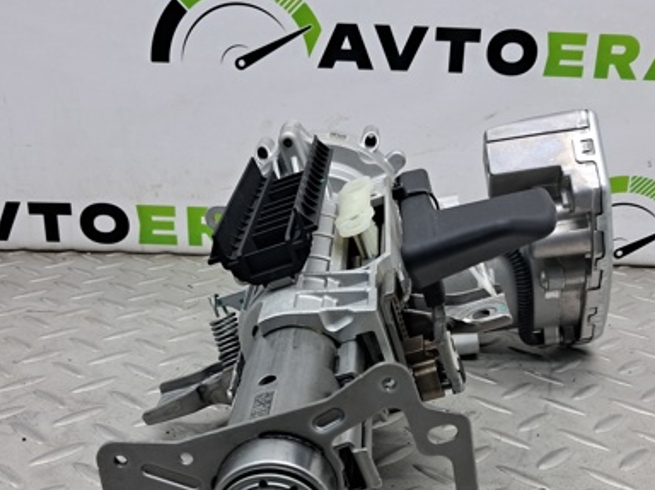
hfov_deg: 42.1
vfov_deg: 31.4
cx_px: 351
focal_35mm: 45
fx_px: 850
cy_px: 383
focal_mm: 4
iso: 100
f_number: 1.8
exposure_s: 1/50
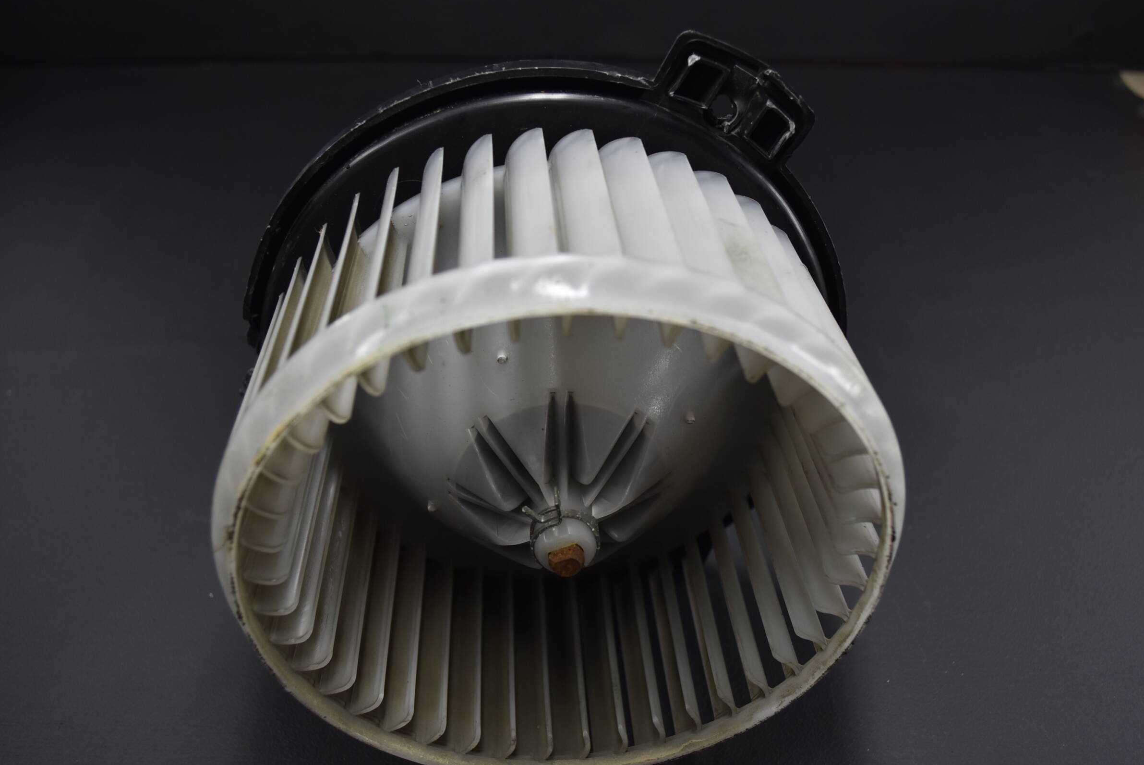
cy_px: 393
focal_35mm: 29
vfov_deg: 45.0
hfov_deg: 63.6
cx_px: 603
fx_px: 922
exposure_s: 1/250
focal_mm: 18
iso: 250
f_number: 5
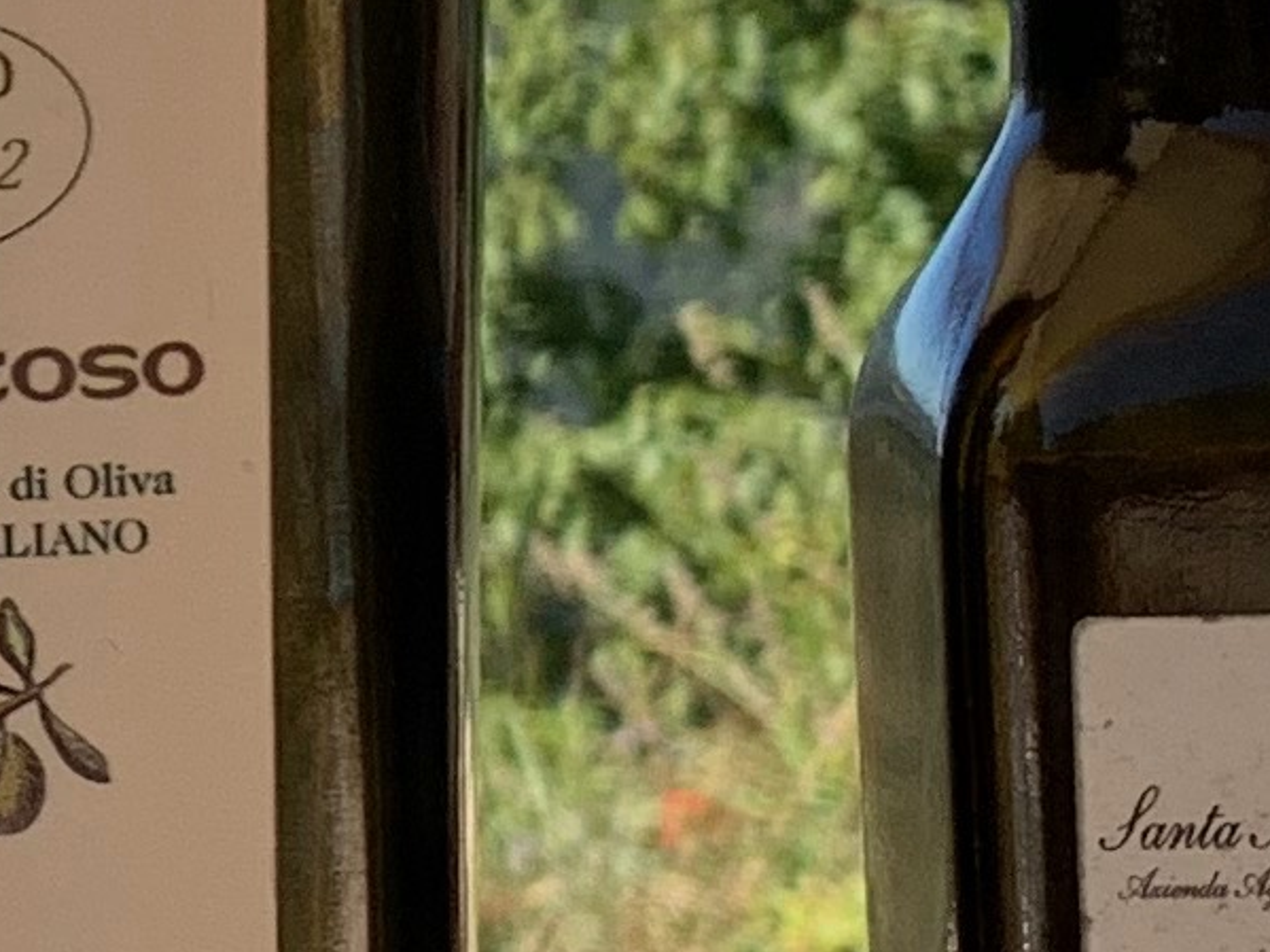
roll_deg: +1.9
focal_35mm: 175
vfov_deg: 8.5
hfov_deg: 10.6
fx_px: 6419
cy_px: 195
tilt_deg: -1.7
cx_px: -1047
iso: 25
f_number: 1.8
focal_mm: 4.25
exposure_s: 1/1447
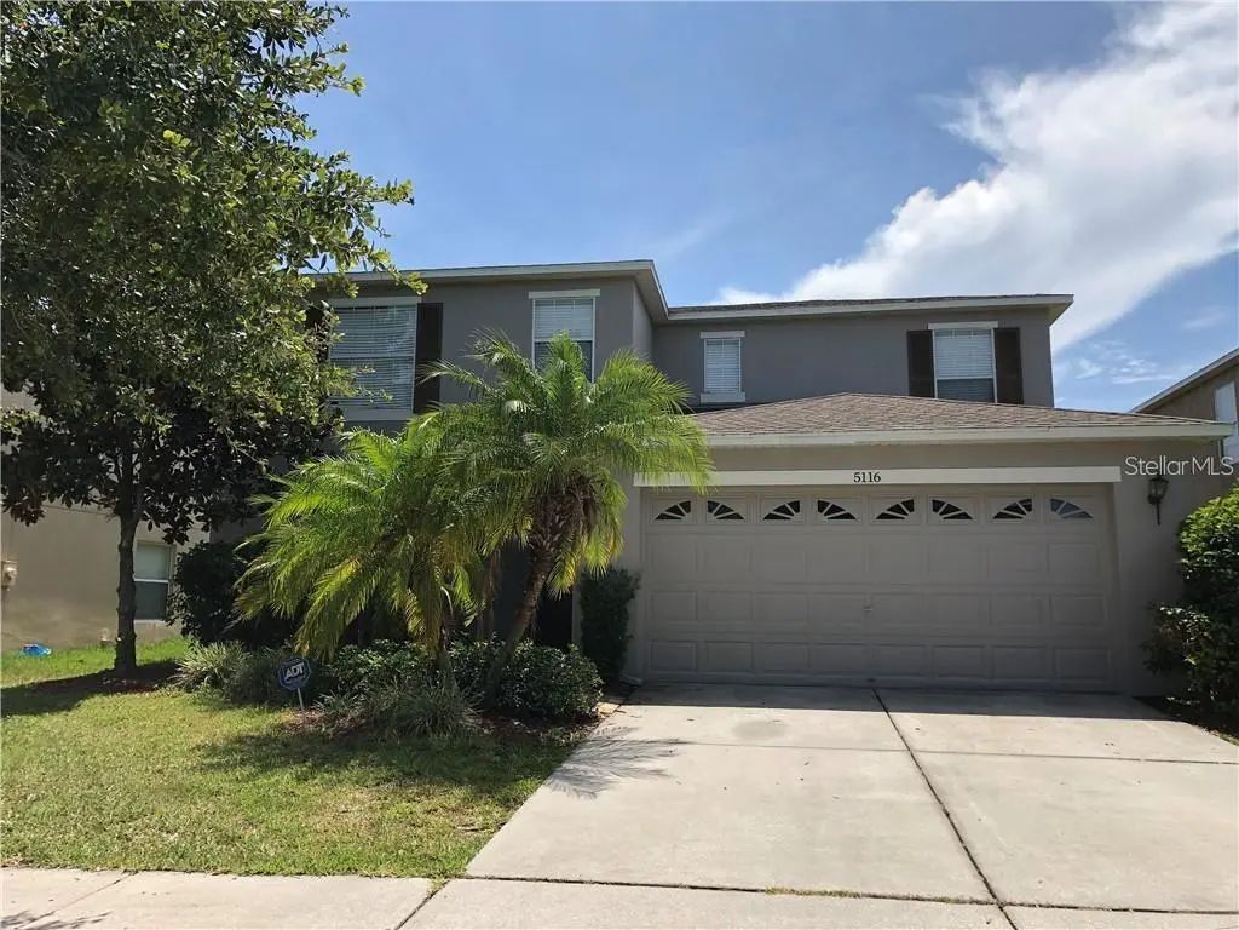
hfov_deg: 63.4
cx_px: 620
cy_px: 465
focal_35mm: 28
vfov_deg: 49.7
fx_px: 1002
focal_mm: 4
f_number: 1.8
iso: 20
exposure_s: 1/2114
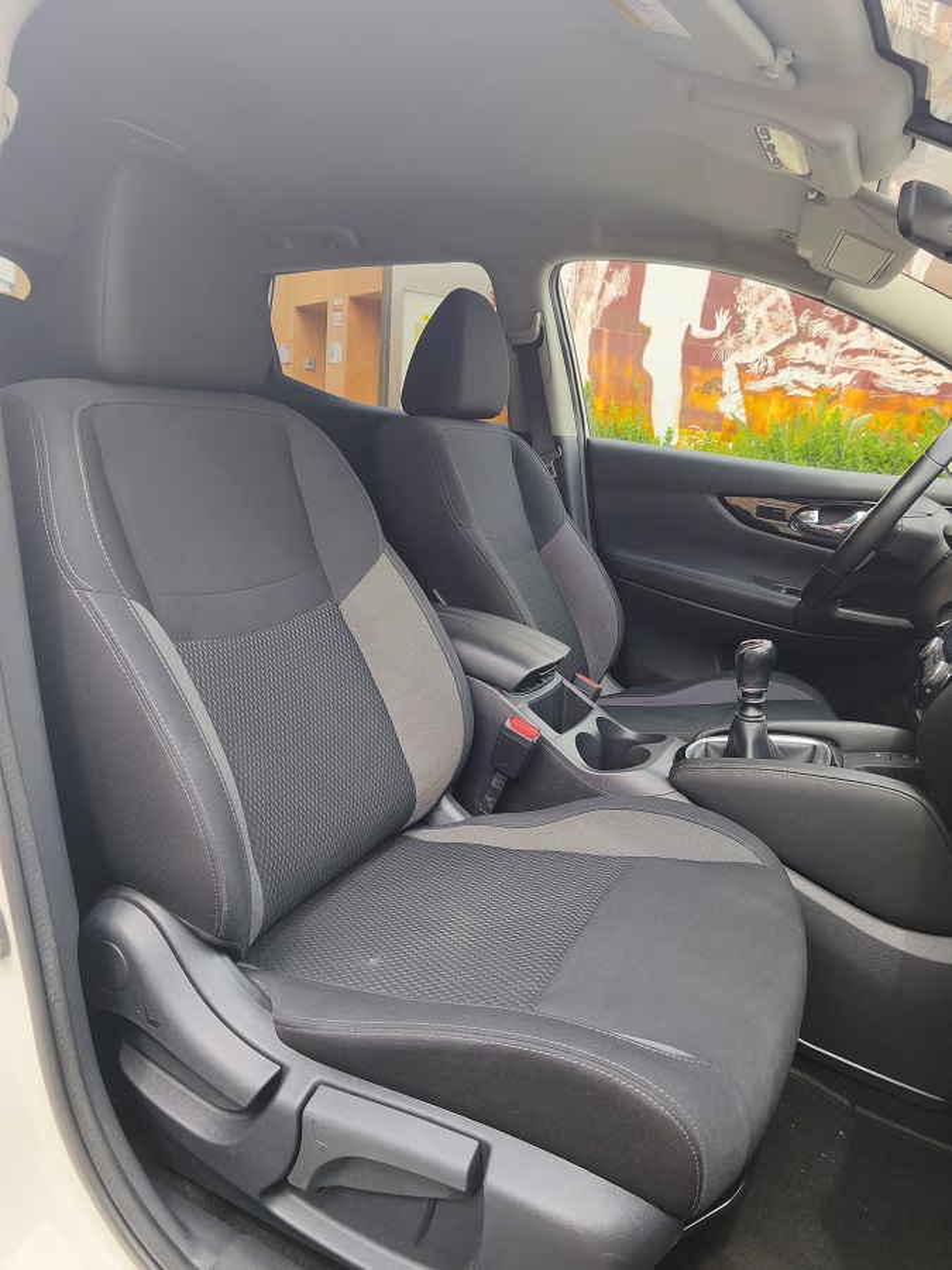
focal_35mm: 23
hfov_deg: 58.9
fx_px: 843
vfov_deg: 73.9
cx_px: 476
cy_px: 635
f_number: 1.7
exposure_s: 1/544
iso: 50
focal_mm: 5.35
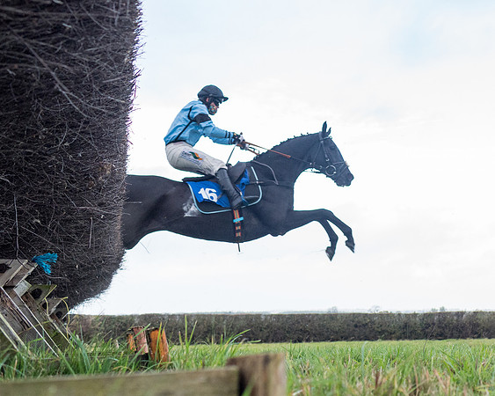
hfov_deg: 26.6
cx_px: 505
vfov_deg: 22.5
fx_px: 983
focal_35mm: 67
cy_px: 85
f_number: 5
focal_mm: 35
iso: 1250
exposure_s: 1/1000
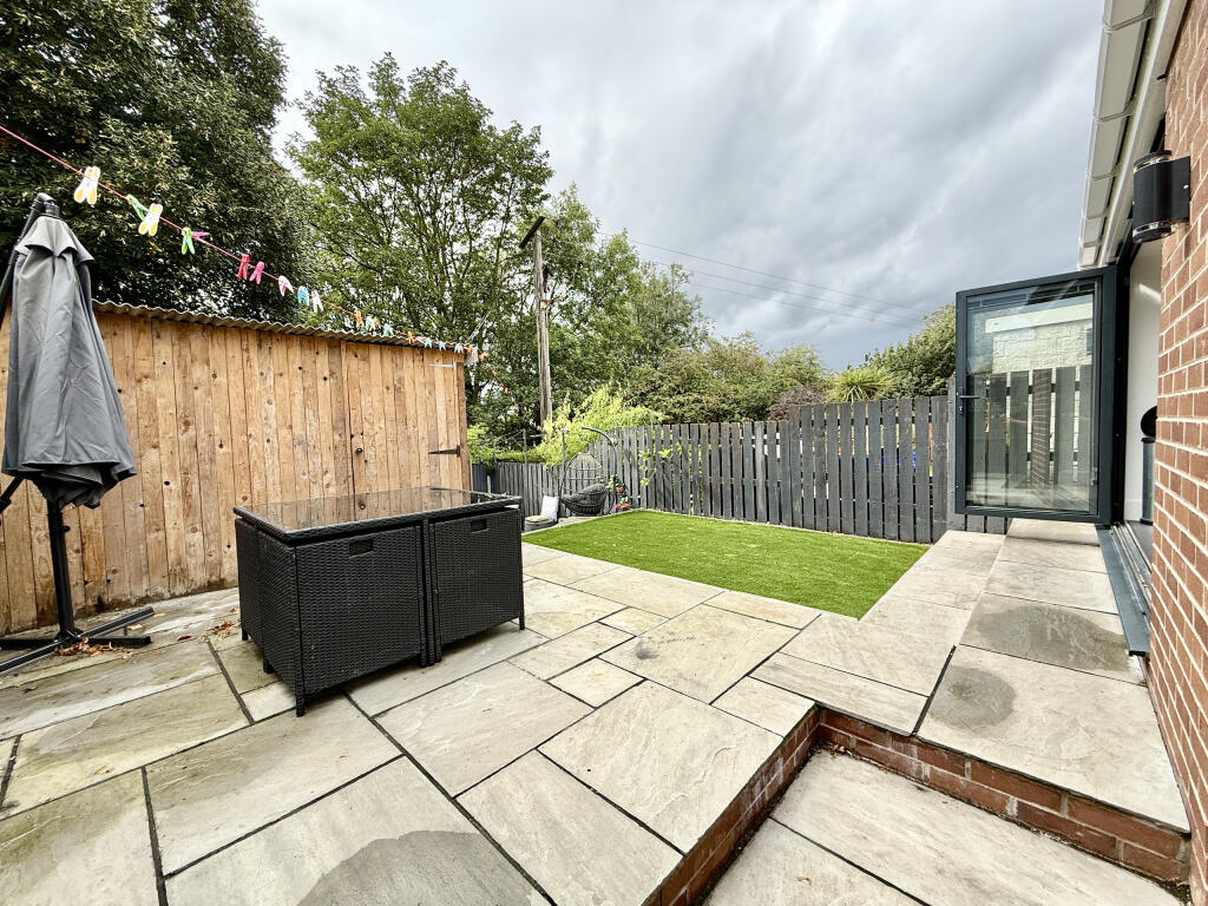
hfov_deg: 102.1
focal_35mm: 14
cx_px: 604
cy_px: 453
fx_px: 489
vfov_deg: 85.7
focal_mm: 2.22
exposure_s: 1/451
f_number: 2.2
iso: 50
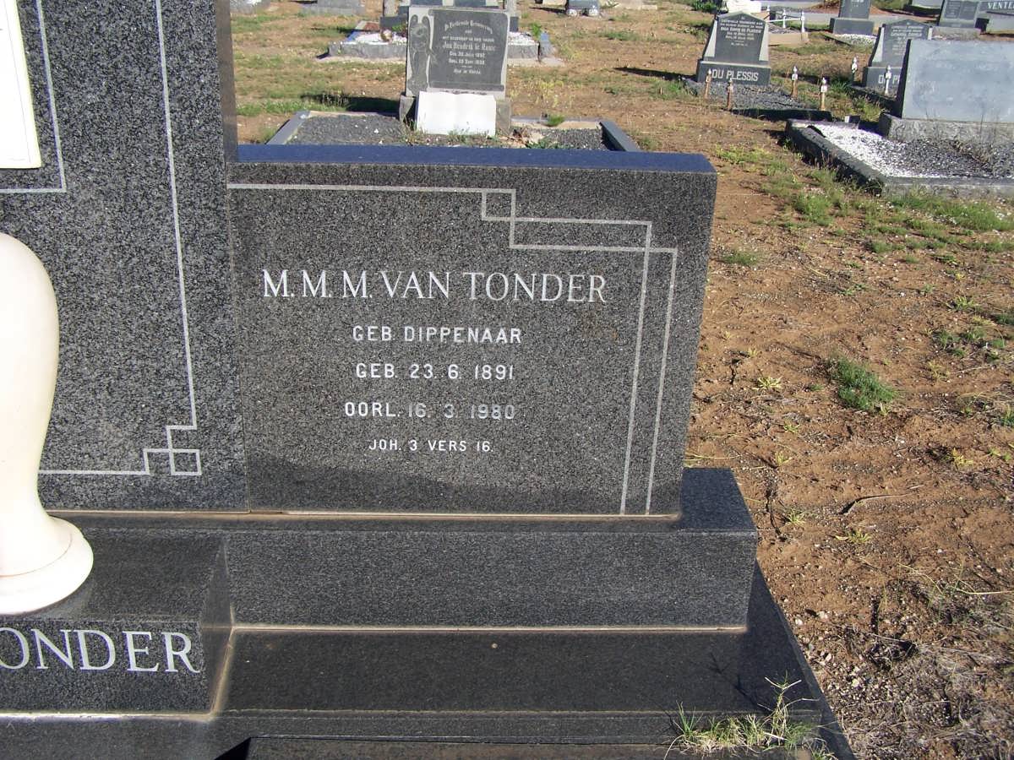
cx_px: 507
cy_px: 380
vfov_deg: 37.7
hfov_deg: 49.0
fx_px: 1113
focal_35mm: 38
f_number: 4
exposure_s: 1/750
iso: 80
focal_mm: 6.3
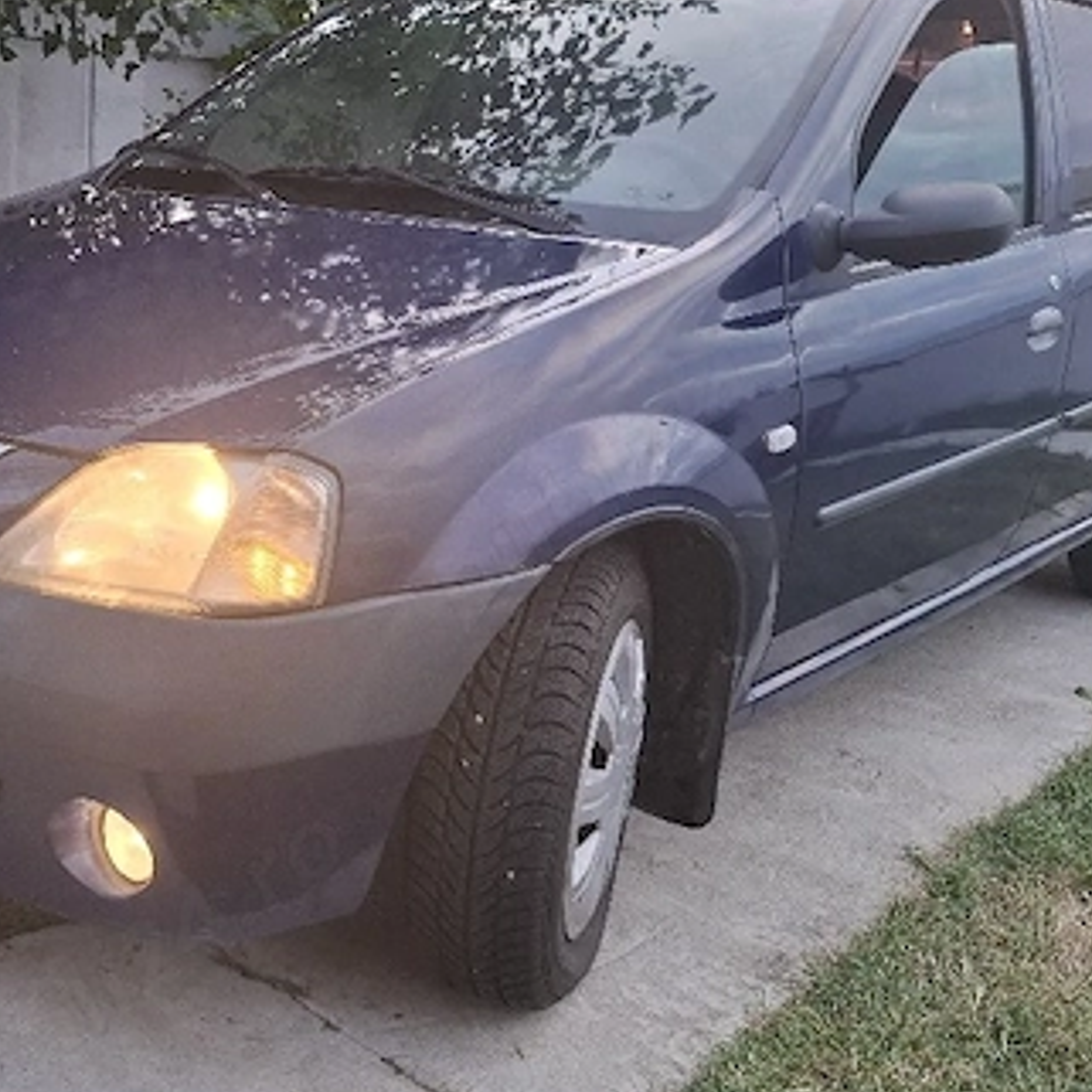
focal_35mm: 38
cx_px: 259
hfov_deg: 42.4
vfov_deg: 43.7
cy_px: 466
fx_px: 1356
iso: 64
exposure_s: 1/100
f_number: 1.8
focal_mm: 5.54
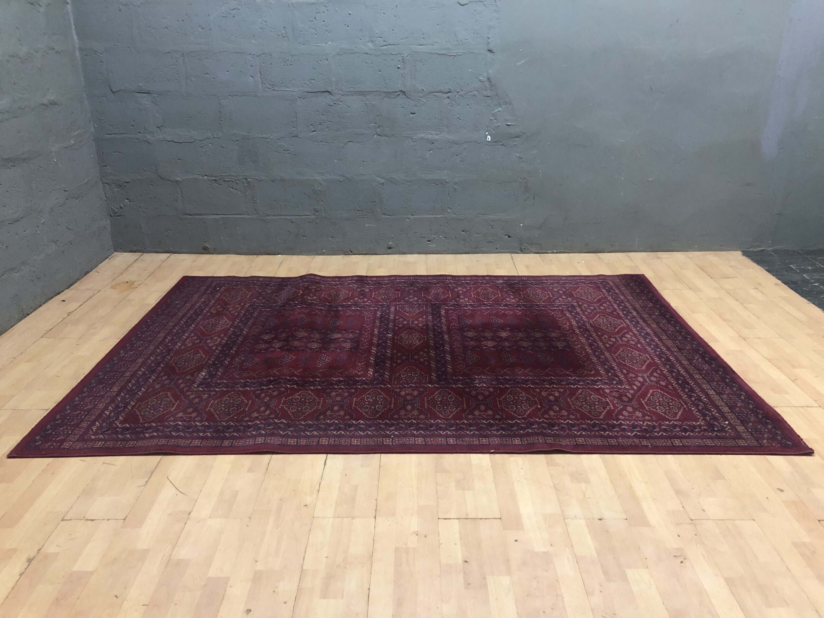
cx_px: 412
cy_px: 309
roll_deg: -0.5
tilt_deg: -22.3
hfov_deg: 63.4
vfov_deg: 49.7
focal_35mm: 28
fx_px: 667
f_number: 1.8
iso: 100
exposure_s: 1/17
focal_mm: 3.99
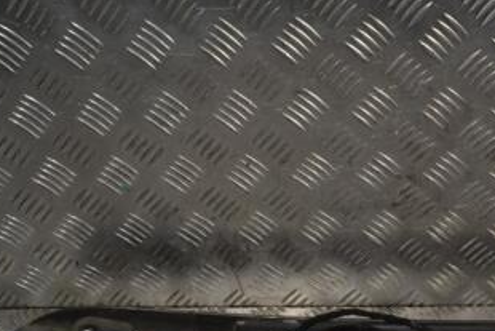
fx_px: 798
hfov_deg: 33.0
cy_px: 264
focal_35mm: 58
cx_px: 430
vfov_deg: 23.1
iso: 3200
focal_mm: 20
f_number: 10
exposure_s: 1/400
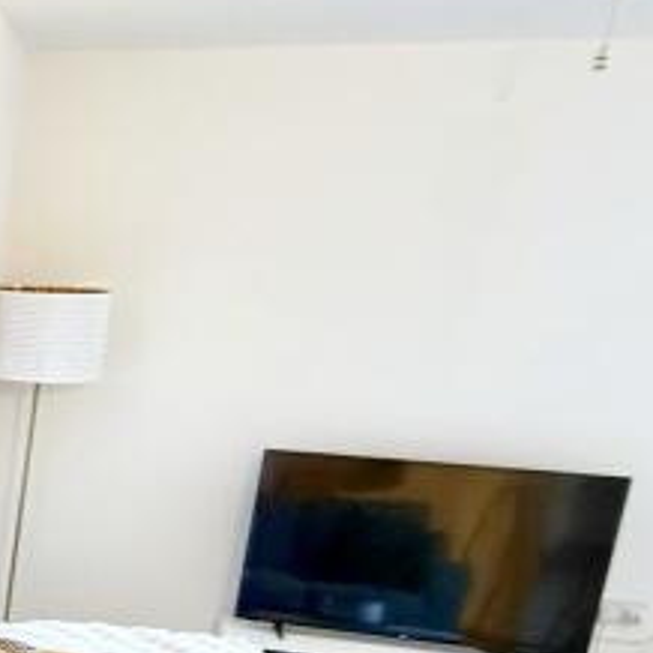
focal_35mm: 58
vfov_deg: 28.0
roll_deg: -1.2
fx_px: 1238
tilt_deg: -18.3
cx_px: -395
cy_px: 629
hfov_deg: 22.5
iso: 250
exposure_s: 1/20
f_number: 2.2
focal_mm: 2.22
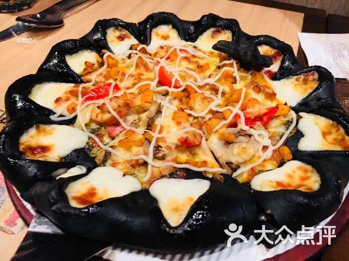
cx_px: 174
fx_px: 292
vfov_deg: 48.2
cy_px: 130
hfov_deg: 61.7
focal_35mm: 29
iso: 250
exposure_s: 1/17
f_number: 2.2
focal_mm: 4.15
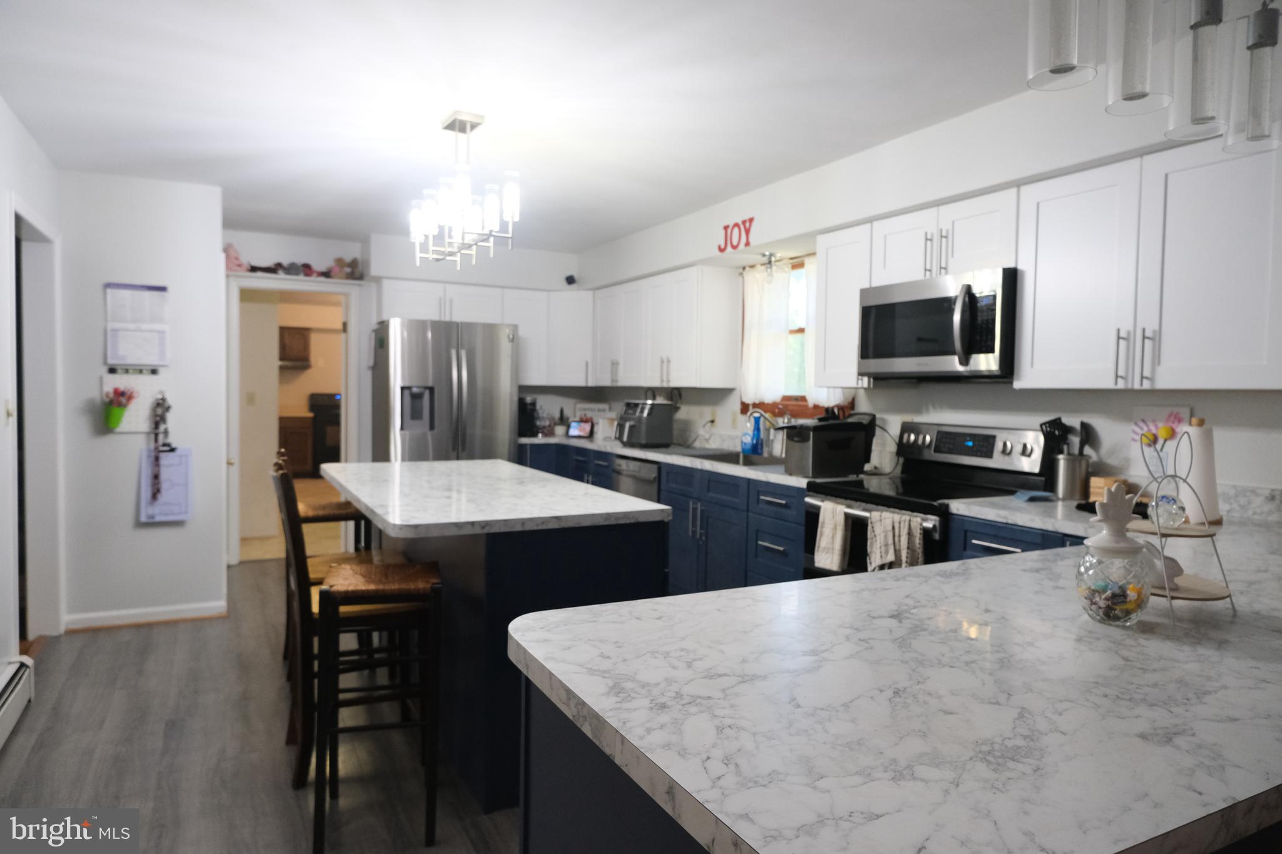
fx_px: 819
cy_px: 427
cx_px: 641
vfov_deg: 55.1
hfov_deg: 76.1
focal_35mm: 23
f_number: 3.5
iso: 2000
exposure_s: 1/100
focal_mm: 15
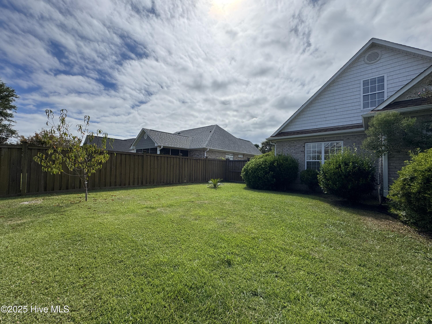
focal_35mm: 14
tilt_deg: +2.0
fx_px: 175
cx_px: 216
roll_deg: -3.6
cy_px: 162
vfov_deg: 85.7
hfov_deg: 102.1
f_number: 2.2
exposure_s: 1/3906
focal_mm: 2.22
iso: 32
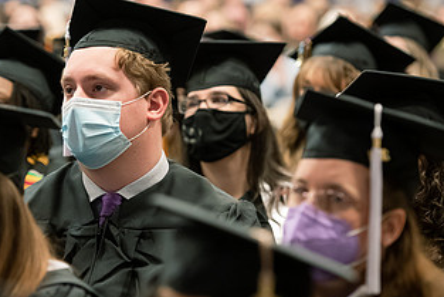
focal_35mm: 226
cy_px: 184
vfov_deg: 6.1
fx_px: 2788
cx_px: 88
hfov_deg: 9.1
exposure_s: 1/200
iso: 3200
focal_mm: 122
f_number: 3.2
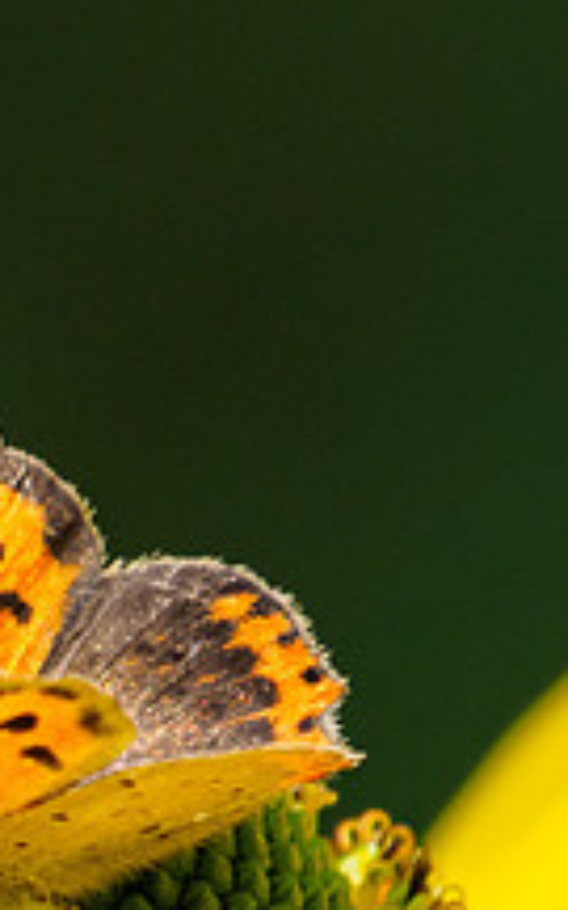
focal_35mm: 3277
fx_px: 81164
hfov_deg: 0.4
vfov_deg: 0.6
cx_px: -112
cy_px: 916
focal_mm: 400
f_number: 7.1
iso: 640
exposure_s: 1/640
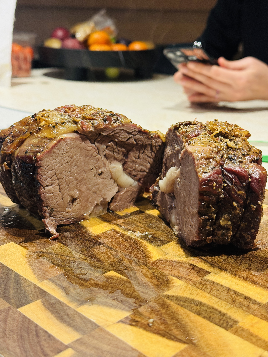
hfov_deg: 30.3
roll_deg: -0.9
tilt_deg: -17.7
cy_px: 178
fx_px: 495
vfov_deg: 39.7
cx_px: 134
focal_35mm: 48
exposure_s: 1/60
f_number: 1.78
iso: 160
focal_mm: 6.76
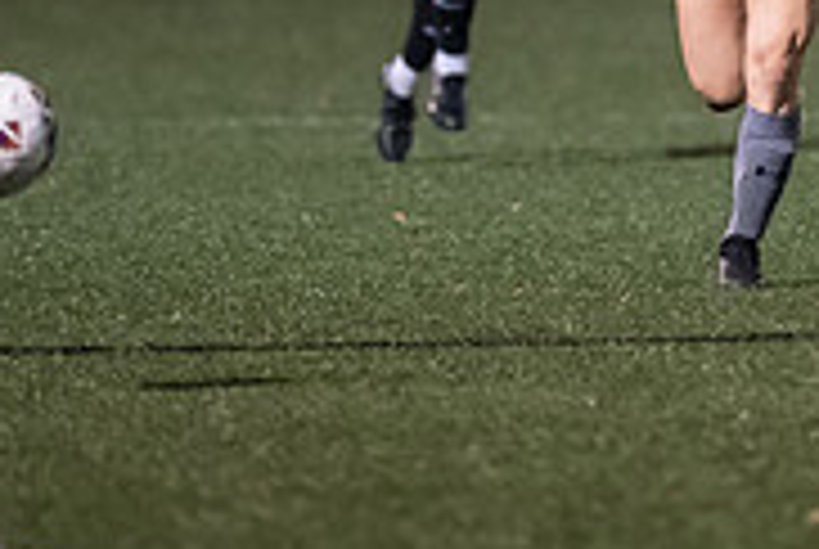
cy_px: -155
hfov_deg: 2.2
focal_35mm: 955
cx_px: 711
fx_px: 21761
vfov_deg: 1.4
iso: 8000
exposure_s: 1/1000
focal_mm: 300
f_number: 2.8
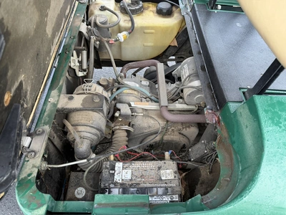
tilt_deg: -51.9
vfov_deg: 56.8
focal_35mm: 24
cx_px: 143
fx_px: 198
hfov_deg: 71.6
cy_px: 108
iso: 200
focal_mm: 6.76
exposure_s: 1/84
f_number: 1.78
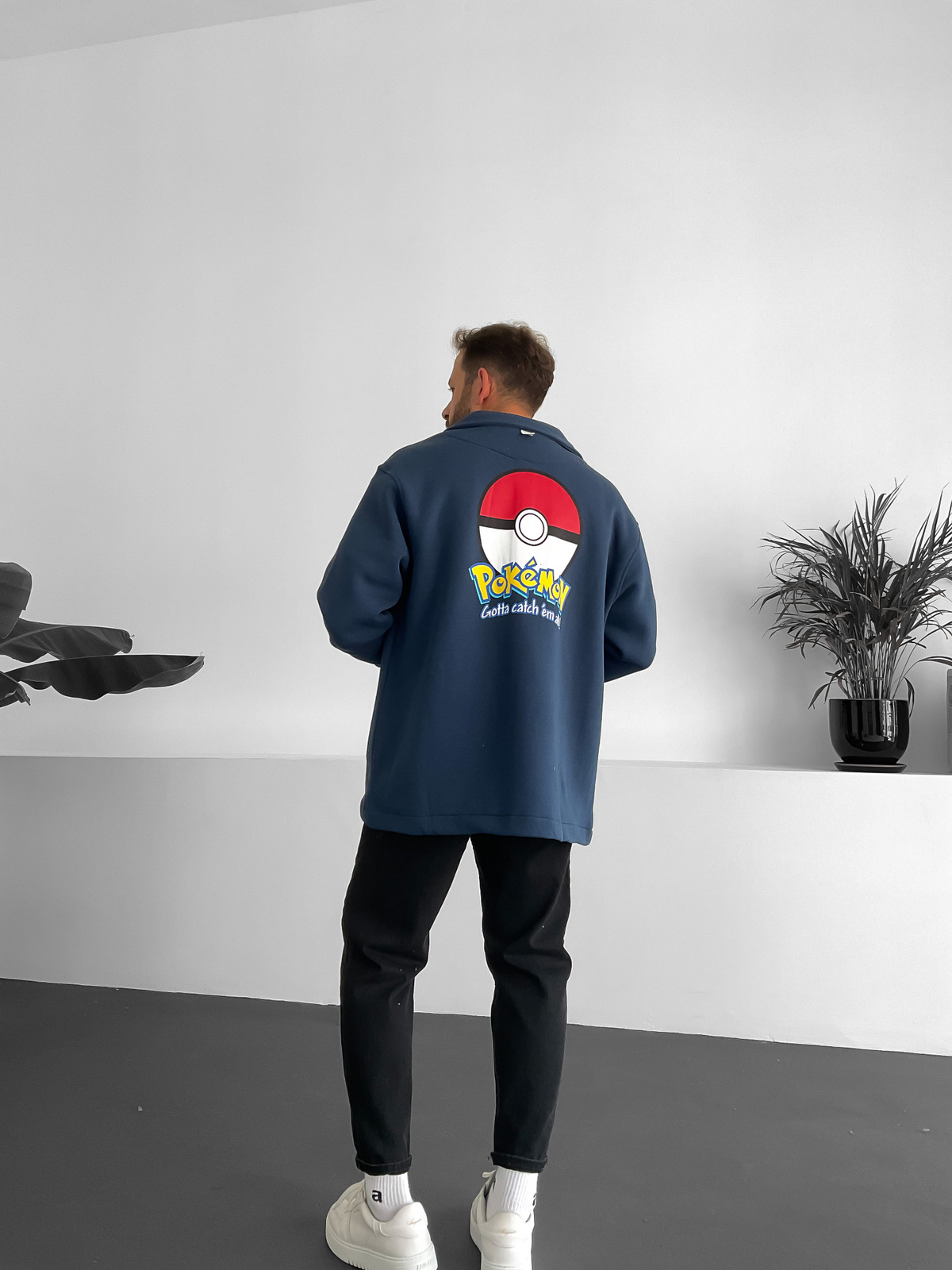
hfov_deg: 48.2
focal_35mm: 29
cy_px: 635
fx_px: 1063
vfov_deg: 61.7
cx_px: 476
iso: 50
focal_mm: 3
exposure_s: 1/120
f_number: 1.8
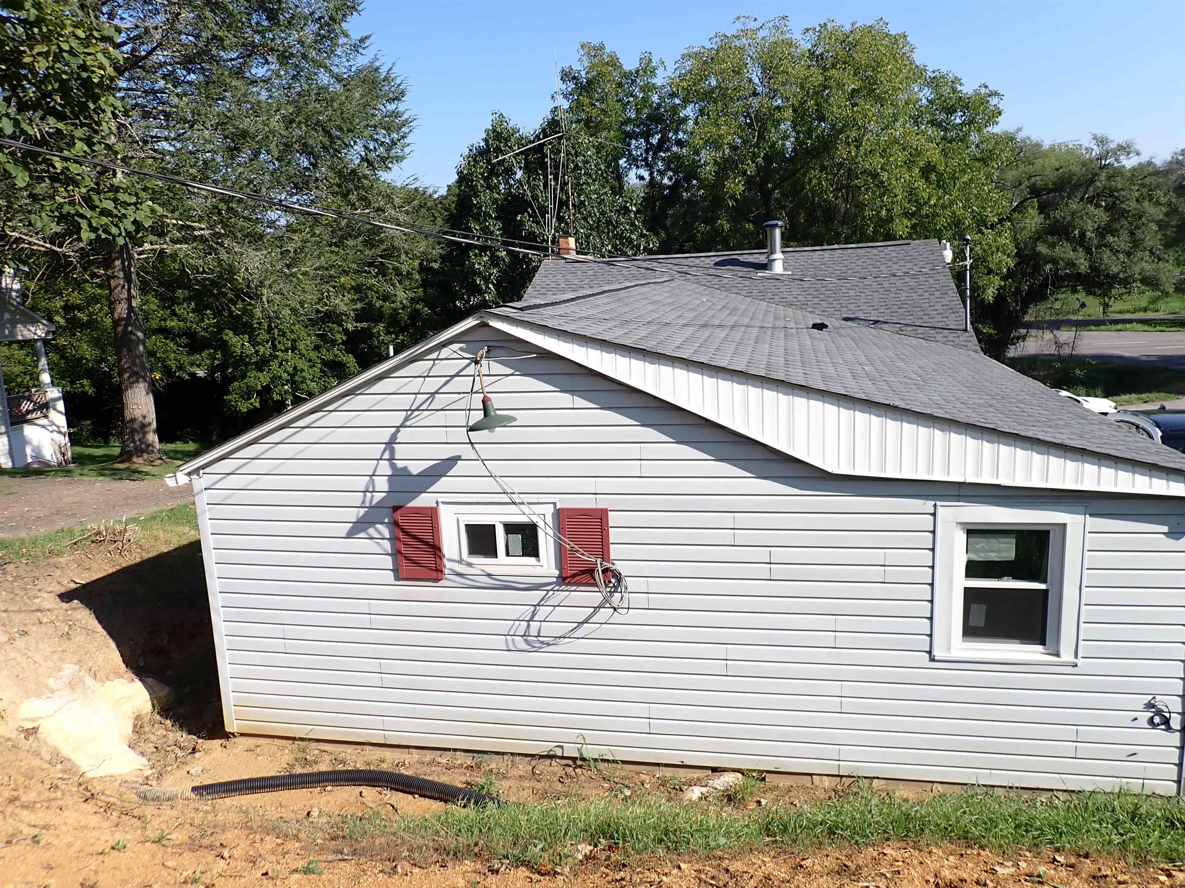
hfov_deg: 69.4
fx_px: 856
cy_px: 444
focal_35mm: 25
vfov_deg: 54.9
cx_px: 592
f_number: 8
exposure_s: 1/160
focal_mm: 4.5
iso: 100
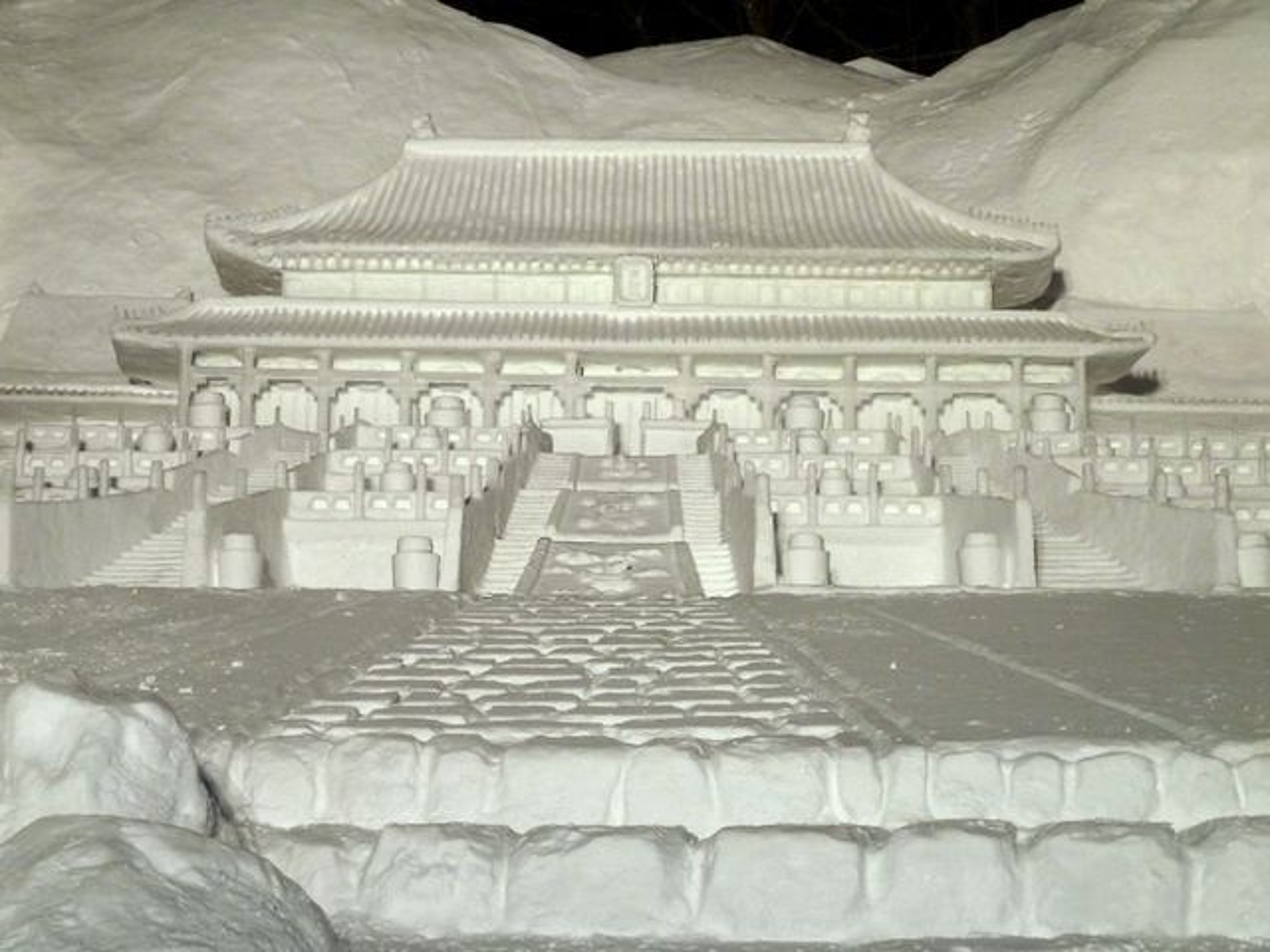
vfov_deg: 15.4
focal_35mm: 96
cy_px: 476
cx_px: 635
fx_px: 3522
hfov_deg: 20.4
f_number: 4.3
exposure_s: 1/40
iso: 250
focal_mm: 15.8
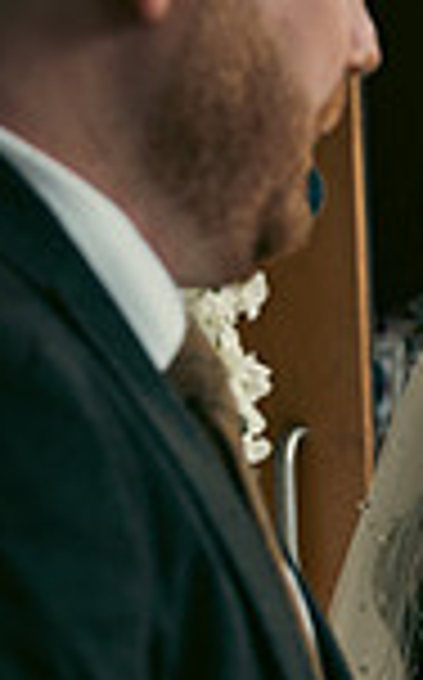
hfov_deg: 7.4
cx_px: 1166
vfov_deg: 13.0
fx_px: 2978
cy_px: 547
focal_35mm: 161
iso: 250
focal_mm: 41
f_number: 3.5
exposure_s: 1/160
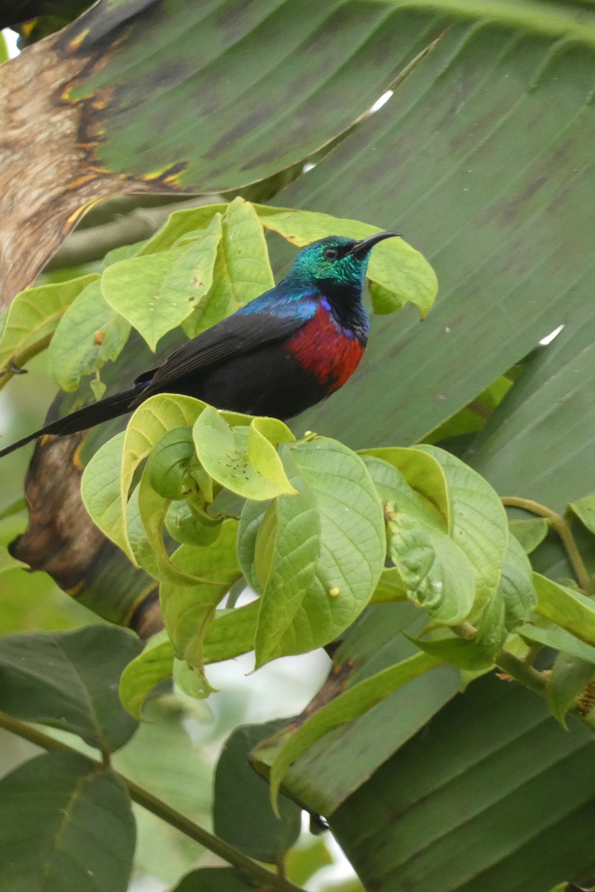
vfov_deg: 1.2
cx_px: 236
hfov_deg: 0.8
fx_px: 41324
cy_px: 446
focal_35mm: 1667
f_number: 5.9
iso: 400
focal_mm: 215
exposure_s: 1/125
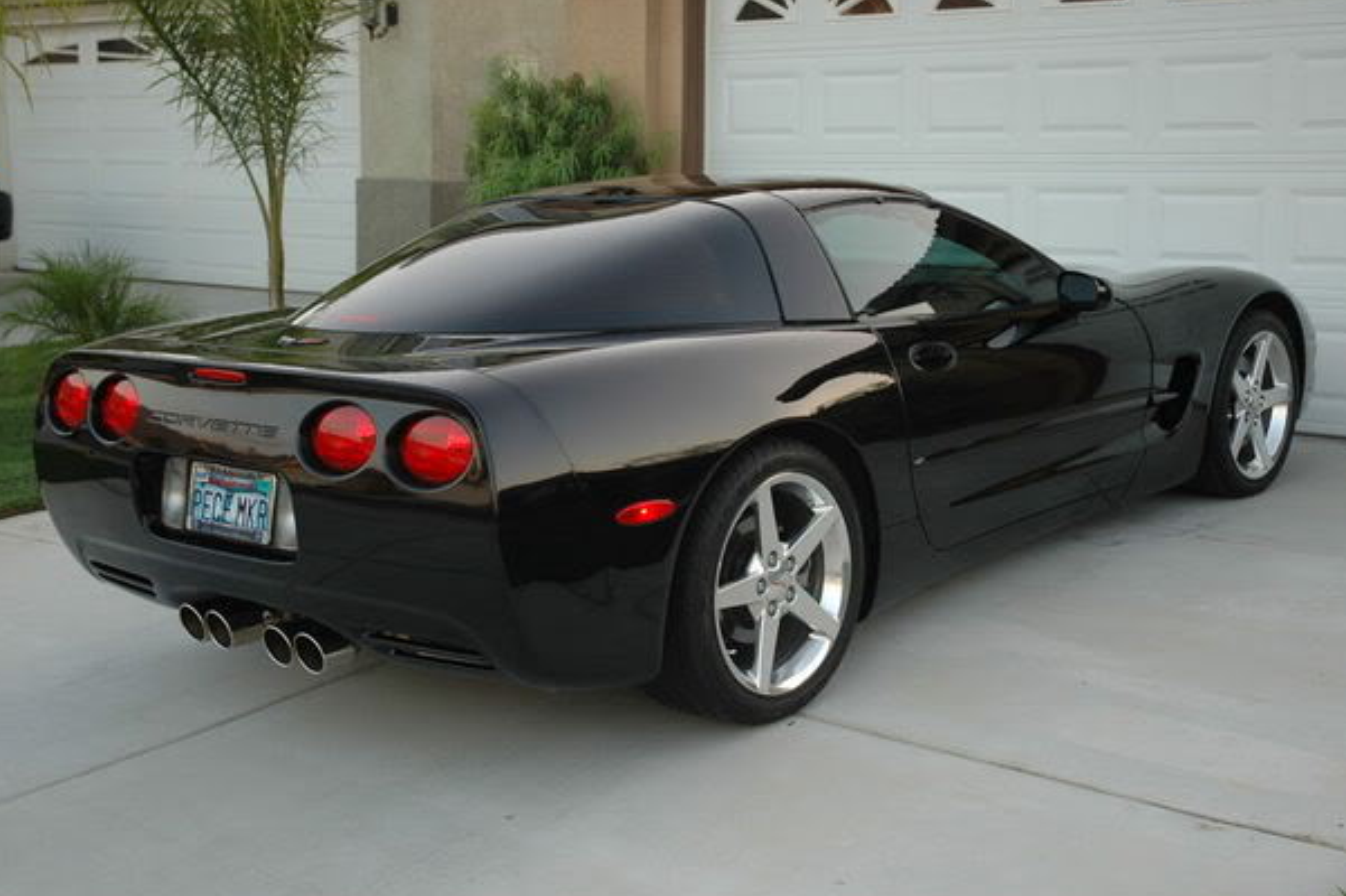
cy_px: 430
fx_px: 1851
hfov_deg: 40.0
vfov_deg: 27.2
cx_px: 663
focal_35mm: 50
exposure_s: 1/60
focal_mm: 31
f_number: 4
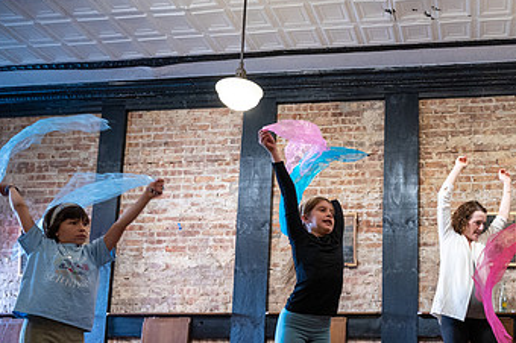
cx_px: 420
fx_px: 587
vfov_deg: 31.6
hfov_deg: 44.9
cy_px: 284
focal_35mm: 41
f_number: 4
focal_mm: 24
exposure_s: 1/160
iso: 3200
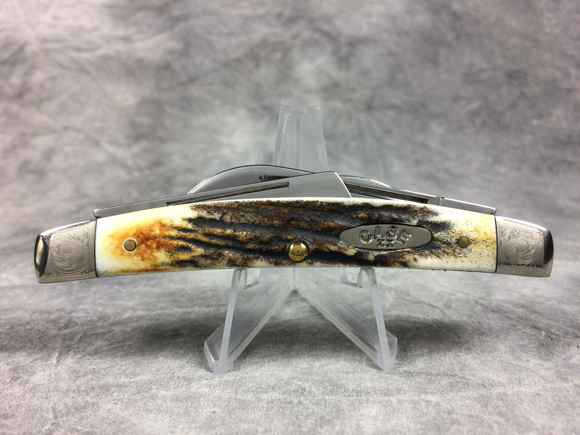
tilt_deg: -14.3
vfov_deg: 48.2
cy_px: 218
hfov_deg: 61.7
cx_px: 290
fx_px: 486
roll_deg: +0.6
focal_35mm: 29
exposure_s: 1/120
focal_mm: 4.15
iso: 50
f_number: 2.2
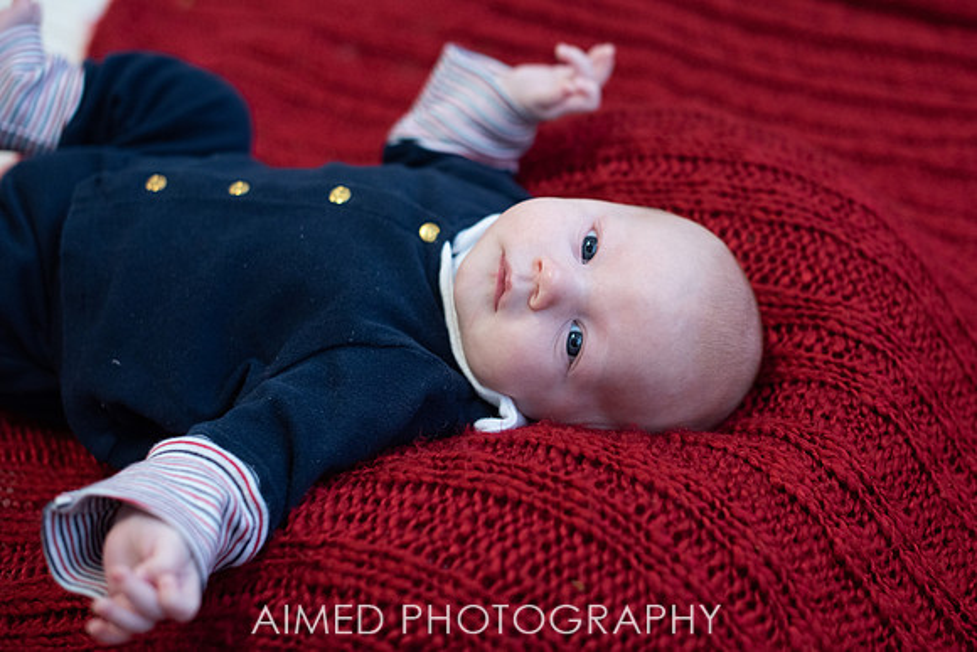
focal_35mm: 57
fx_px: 1534
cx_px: 552
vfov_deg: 24.0
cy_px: 284
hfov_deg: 35.3
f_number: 2.5
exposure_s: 1/200
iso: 1000
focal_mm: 50
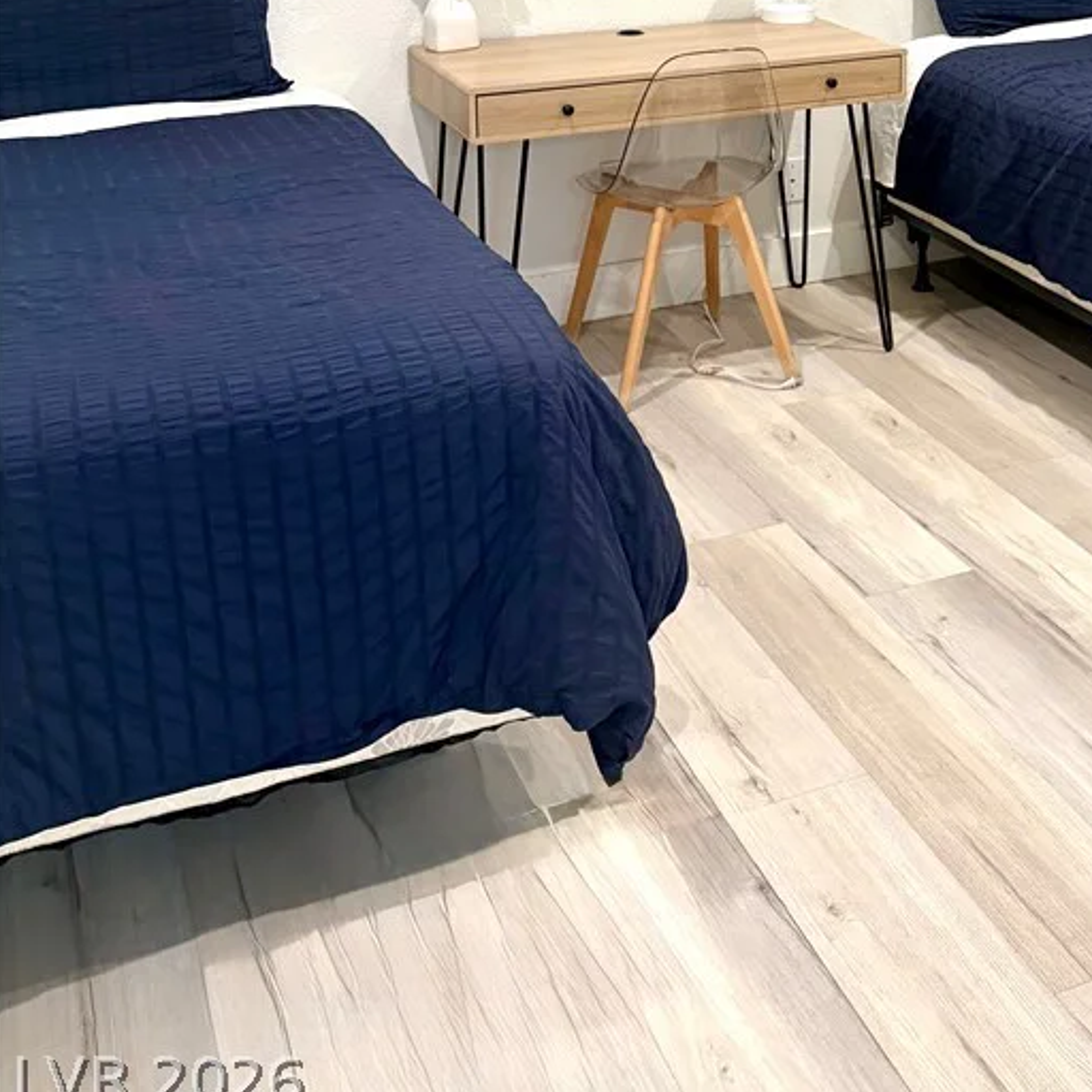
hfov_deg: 36.0
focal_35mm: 46
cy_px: 36
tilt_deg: -10.9
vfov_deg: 34.0
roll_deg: +0.0
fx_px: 1642
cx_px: 815
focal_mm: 5.96
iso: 125
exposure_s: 1/67
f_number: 1.6
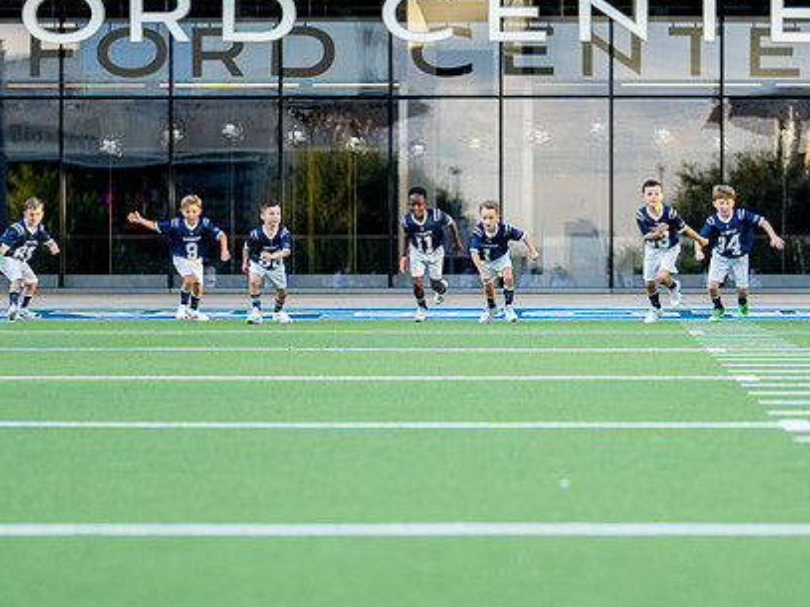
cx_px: 560
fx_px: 3626
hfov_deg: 12.7
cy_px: 319
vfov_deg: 9.6
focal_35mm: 155
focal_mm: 50
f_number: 1.2
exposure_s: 1/1600
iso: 125
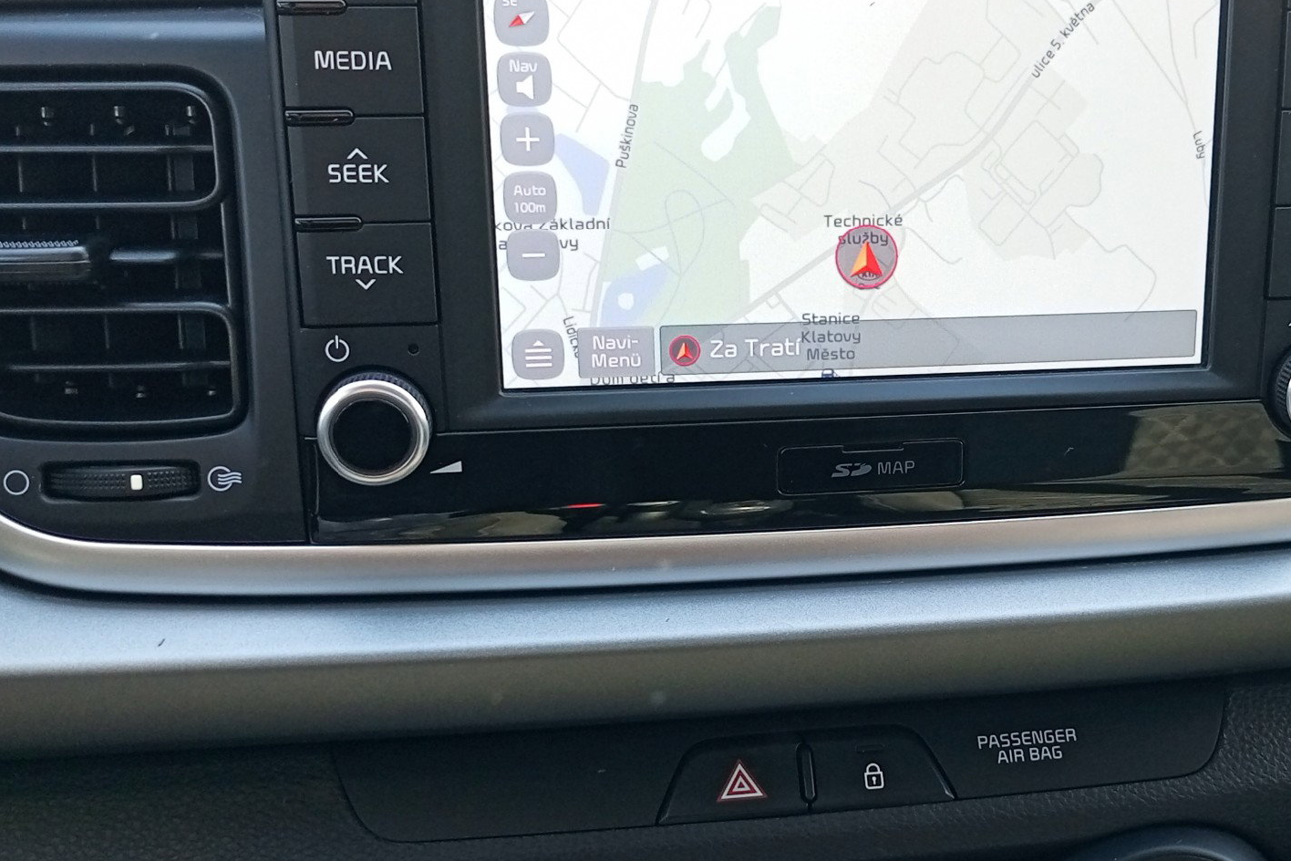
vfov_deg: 28.6
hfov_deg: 41.1
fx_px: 1685
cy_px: 503
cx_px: 904
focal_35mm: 47
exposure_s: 1/100
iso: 188
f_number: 1.79
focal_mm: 4.69
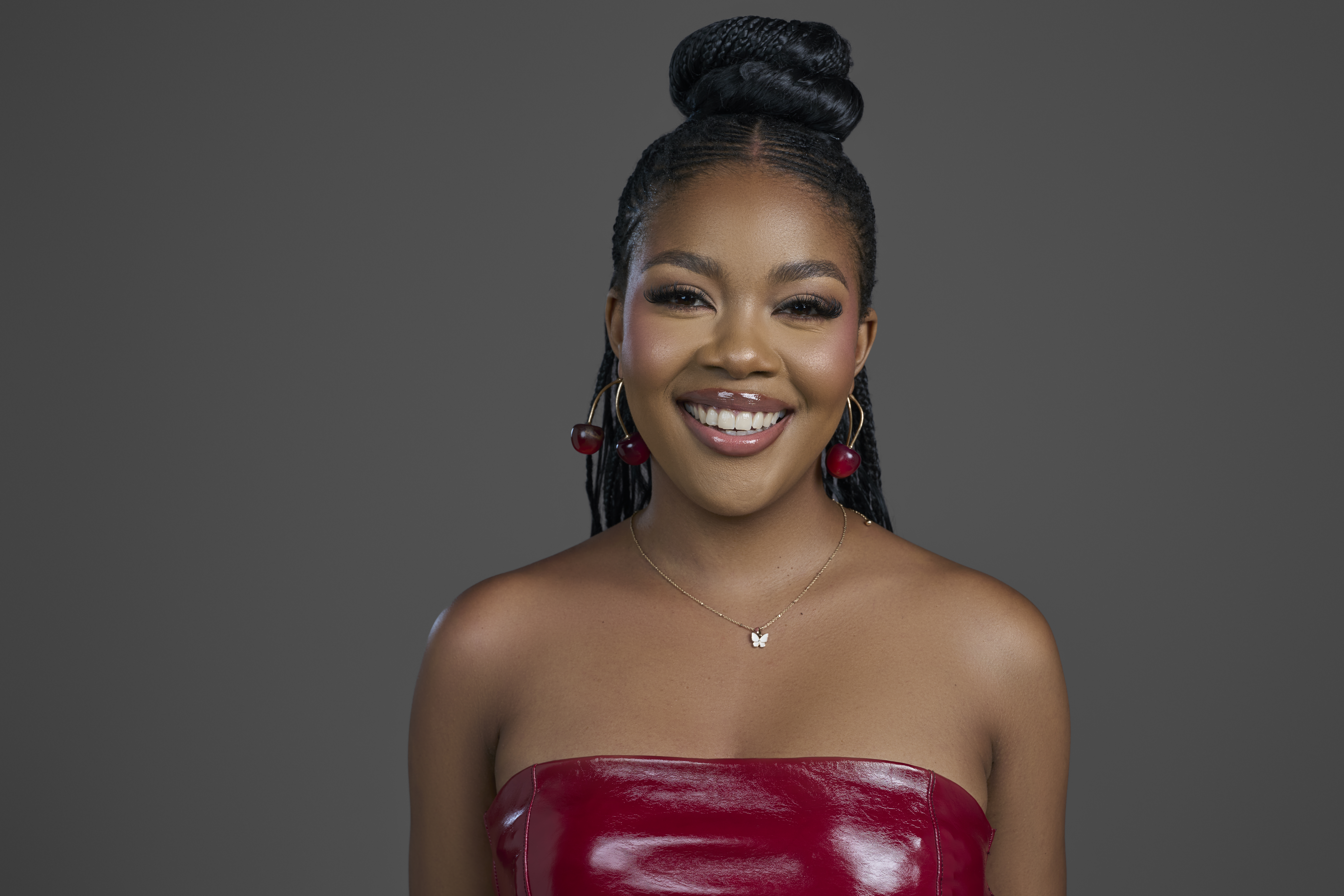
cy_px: 448
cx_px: 672
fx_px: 2613
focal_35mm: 70
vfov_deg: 19.5
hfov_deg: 28.8
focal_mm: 70
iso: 160
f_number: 8
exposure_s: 1/125
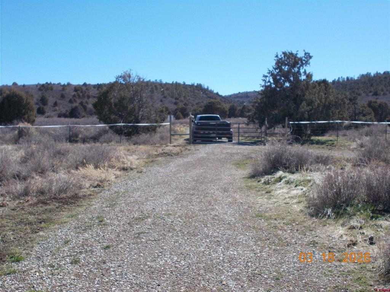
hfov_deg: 38.2
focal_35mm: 50
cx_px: 195
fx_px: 563
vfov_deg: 29.1
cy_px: 146
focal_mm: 9
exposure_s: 1/400
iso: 80
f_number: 4.5
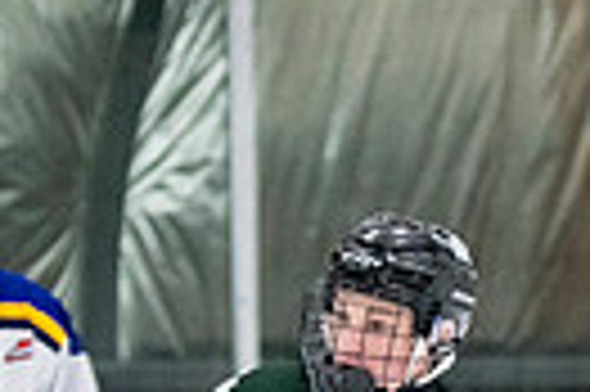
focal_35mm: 585
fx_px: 9576
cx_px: 1365
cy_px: 897
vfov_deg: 2.3
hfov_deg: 3.5
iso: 2000
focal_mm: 105
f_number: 3.2
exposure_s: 1/640
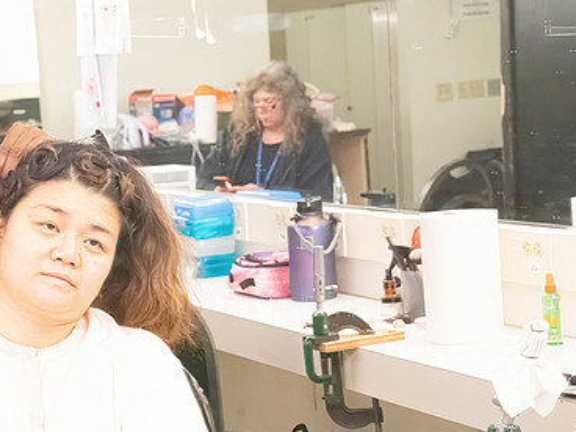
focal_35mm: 106
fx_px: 1764
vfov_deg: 14.0
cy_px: 245
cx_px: 139
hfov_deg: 18.4
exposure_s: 1/500
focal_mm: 70
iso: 16000
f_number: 9
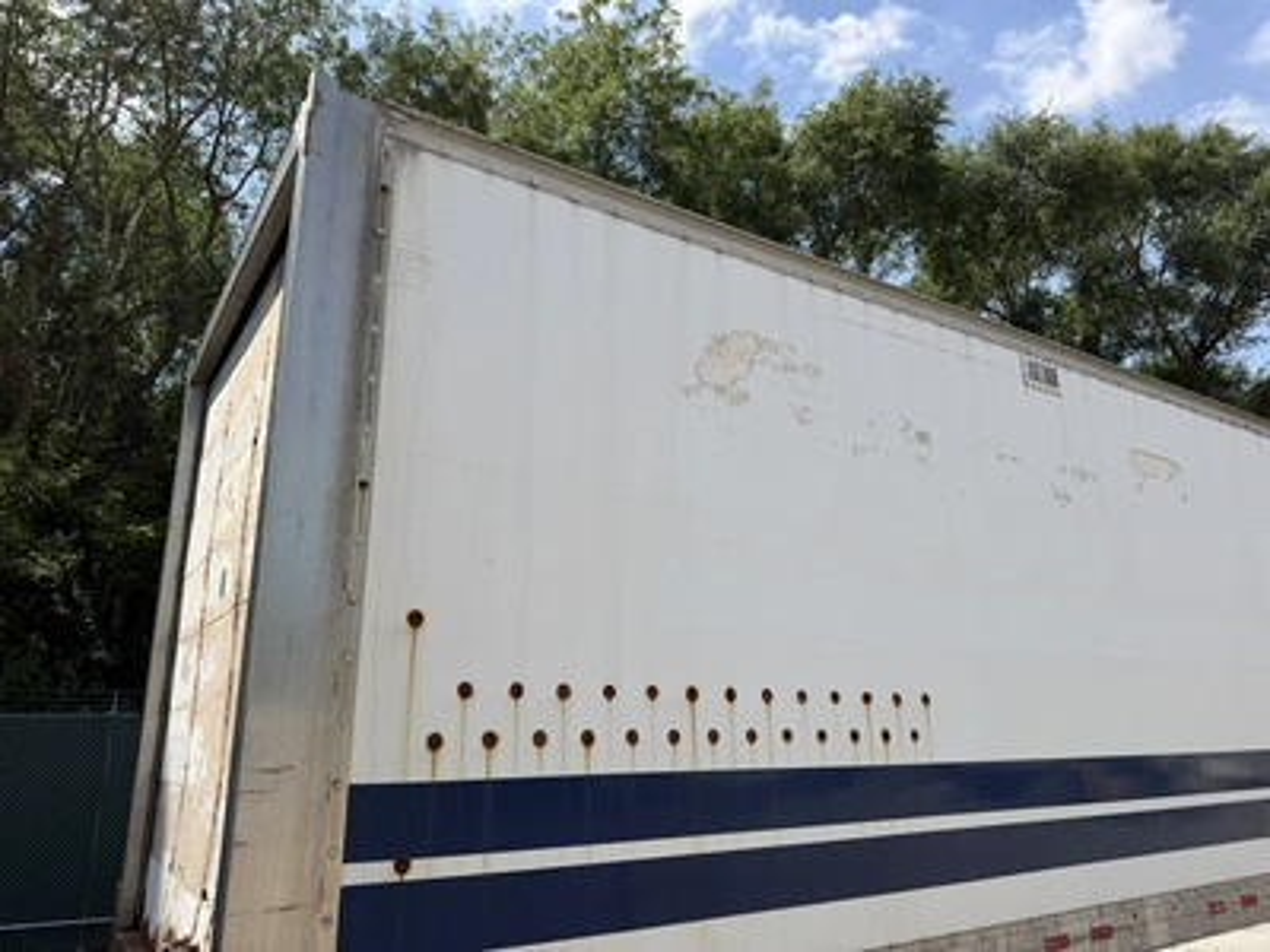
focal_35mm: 24
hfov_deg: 71.6
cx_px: 635
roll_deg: +1.2
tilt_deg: +18.9
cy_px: 476
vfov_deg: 56.8
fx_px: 881
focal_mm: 6.76
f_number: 1.78
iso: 80
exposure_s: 1/4405
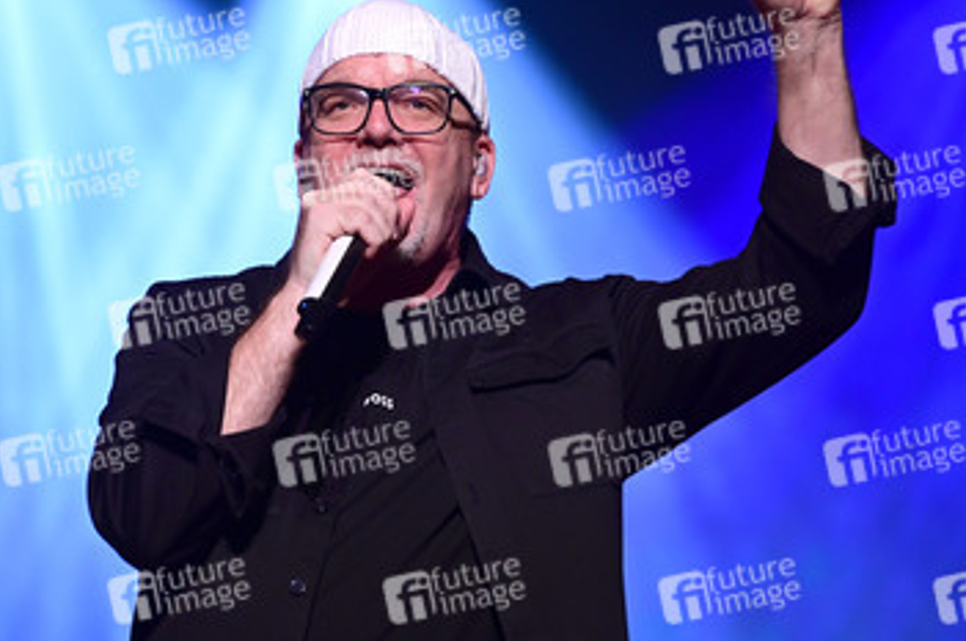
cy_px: 248
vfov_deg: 5.3
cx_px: 381
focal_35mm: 257
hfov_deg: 8.0
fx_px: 6887
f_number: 3.5
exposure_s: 1/320
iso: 2200
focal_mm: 200
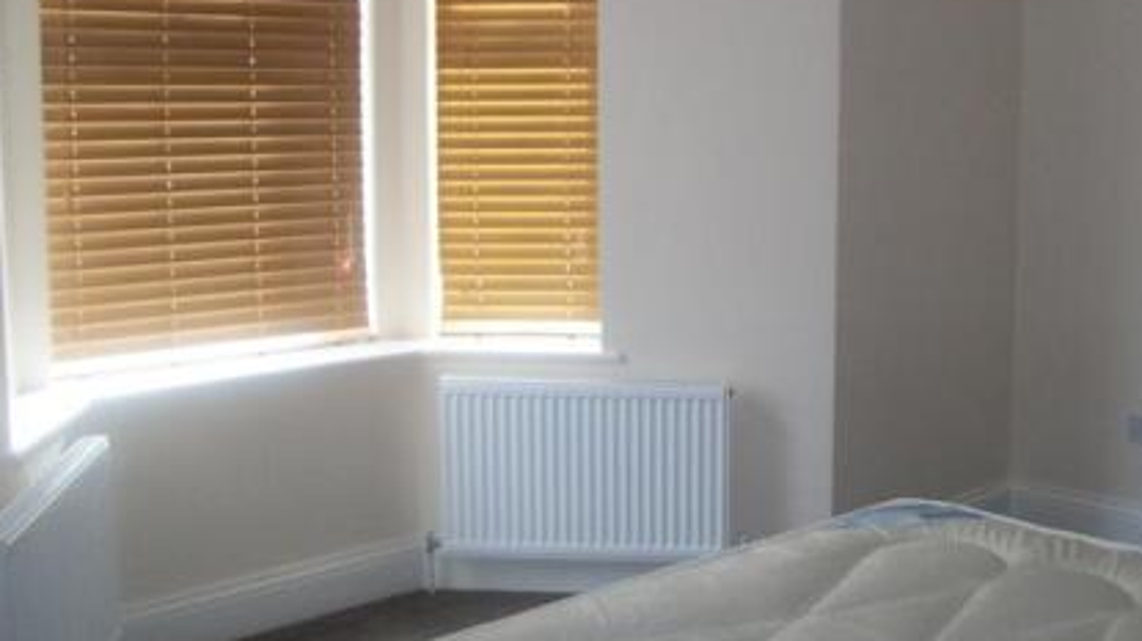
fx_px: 1483
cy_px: 296
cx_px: 731
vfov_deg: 24.4
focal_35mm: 49
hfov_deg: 41.7
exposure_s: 1/30
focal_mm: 5.7
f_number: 2.9
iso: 160
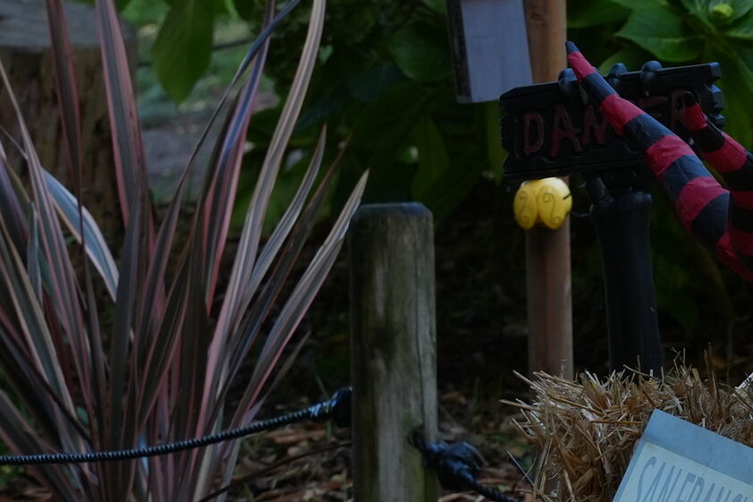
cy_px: -57
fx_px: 10727
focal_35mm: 513
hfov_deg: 4.0
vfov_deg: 2.7
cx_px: 1459
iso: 320
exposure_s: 1/250
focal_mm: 100
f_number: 4.5
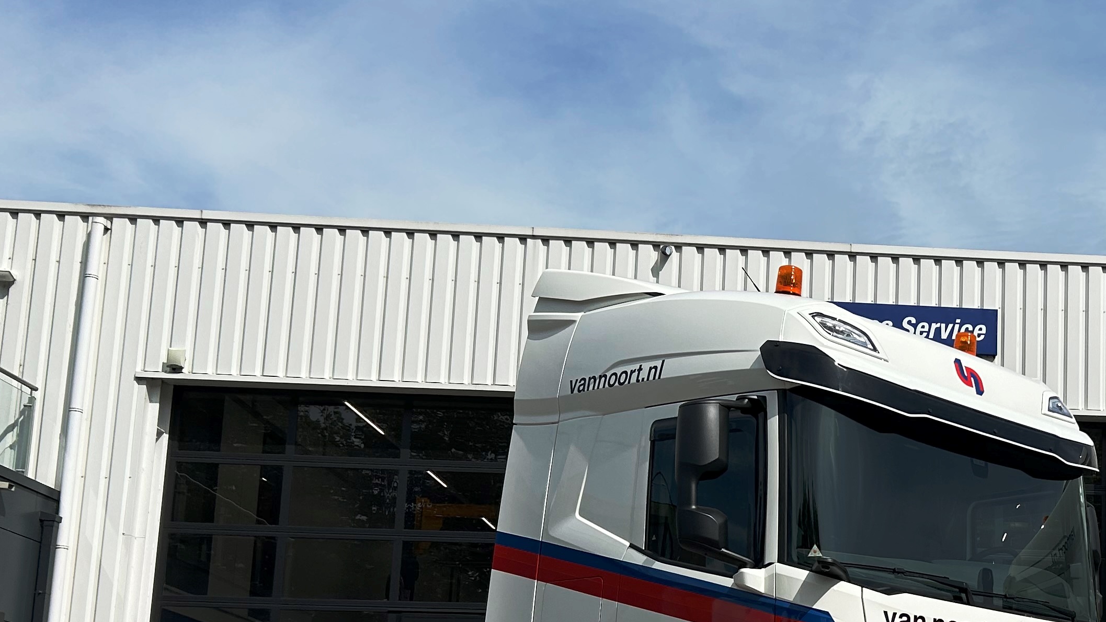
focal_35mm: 54
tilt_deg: +10.1
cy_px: 597
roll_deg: -0.2
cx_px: 1025
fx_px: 1584
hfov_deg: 35.8
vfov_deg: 21.6
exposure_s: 1/8696
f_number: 1.5
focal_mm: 5.7
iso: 50
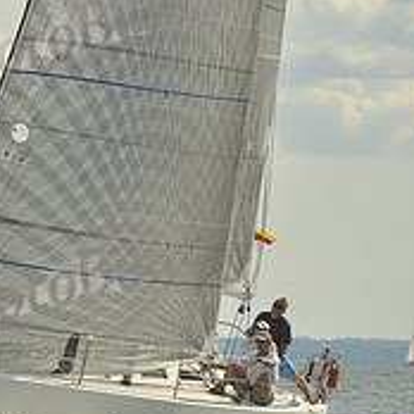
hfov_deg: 3.1
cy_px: 187
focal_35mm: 566
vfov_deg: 3.1
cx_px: -195
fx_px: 7659
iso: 200
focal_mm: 200
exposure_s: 1/1000
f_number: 8
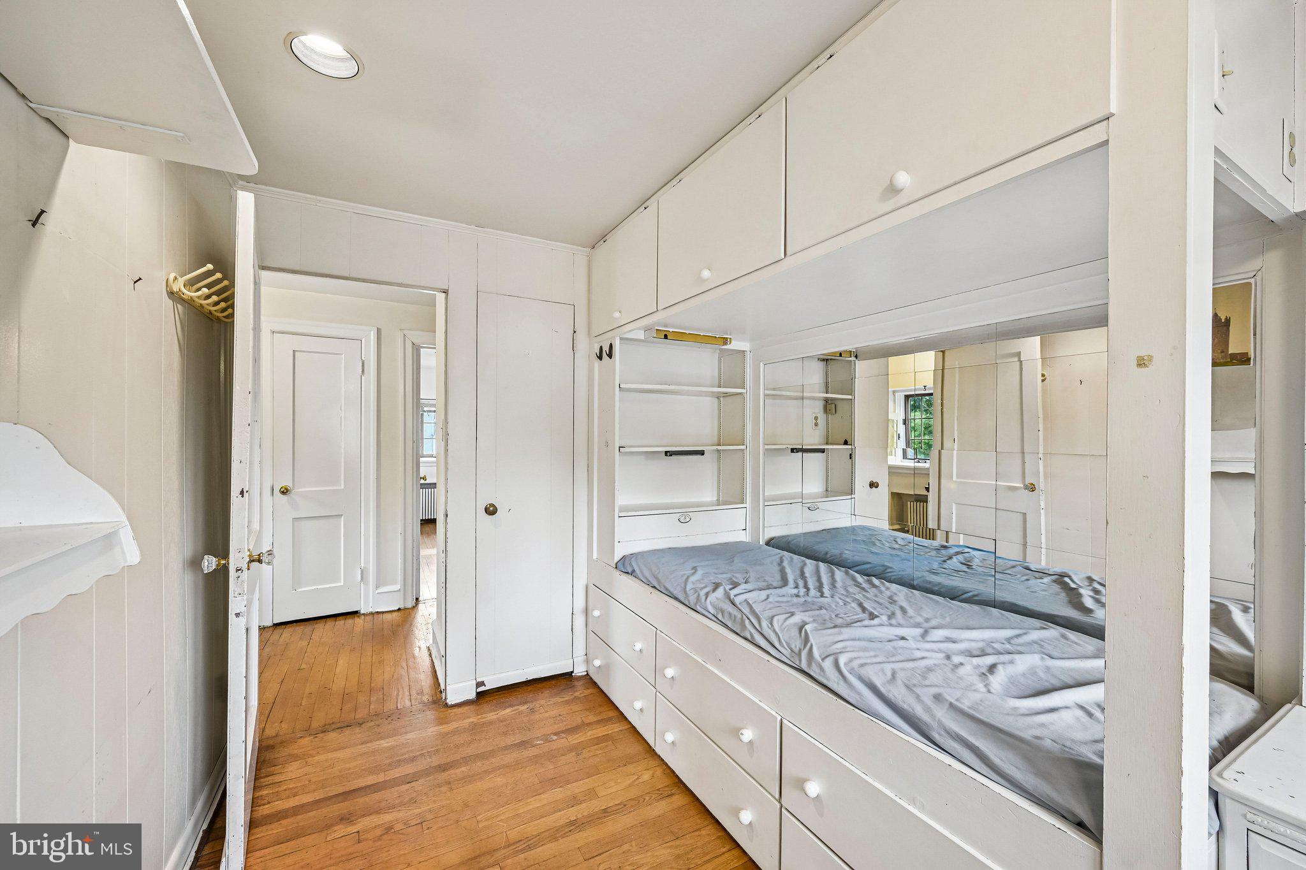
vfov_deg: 81.2
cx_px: 653
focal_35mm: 14
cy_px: 435
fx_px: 508
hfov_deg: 104.3
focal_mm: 14
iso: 400
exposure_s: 1/8
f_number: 8
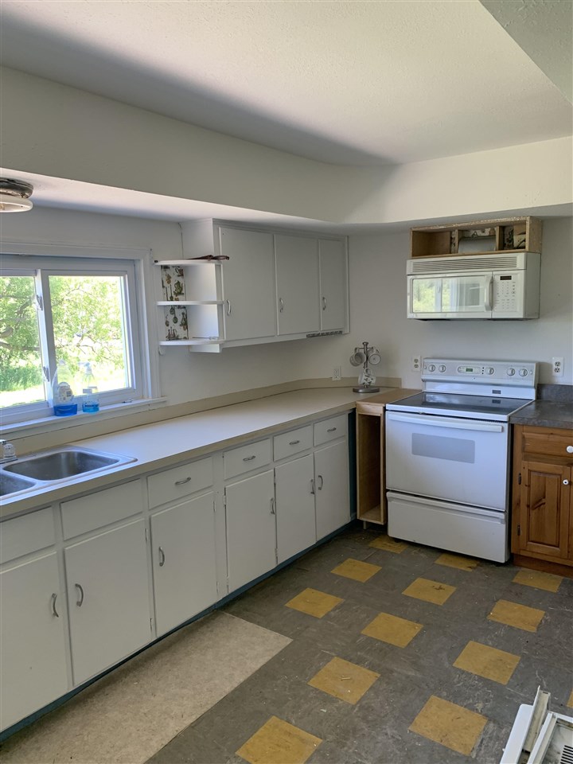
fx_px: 574
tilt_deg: -8.0
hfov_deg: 53.1
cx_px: 286
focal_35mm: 26
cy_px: 382
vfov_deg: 67.3
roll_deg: +0.6
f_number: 1.8
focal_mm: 4.25
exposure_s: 1/94
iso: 100
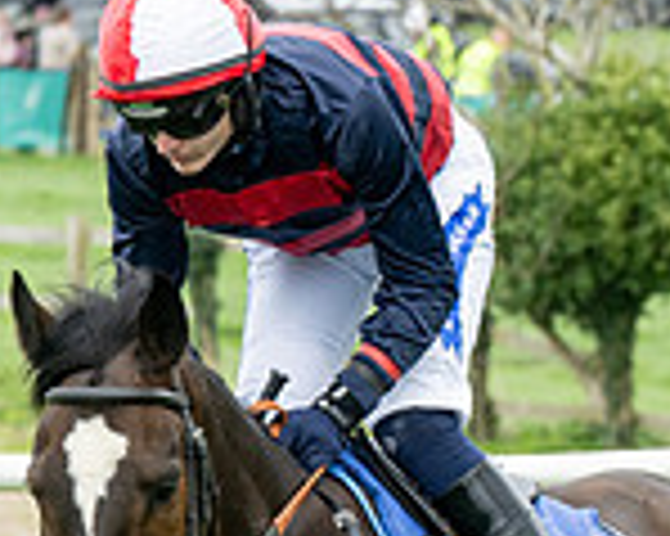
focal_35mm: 640
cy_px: 635
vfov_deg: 2.4
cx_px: 137
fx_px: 12683
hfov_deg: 3.0
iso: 400
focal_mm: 115
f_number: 5
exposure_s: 1/1000
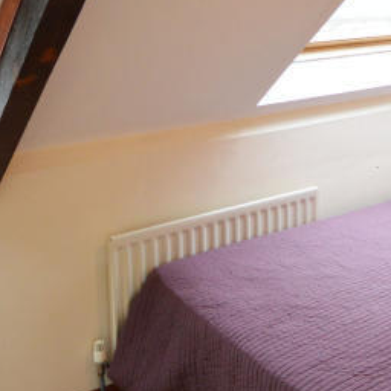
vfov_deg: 32.2
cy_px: 63
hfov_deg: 30.7
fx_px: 652
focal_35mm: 51
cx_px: 403
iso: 640
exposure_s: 1/60
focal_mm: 10
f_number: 4
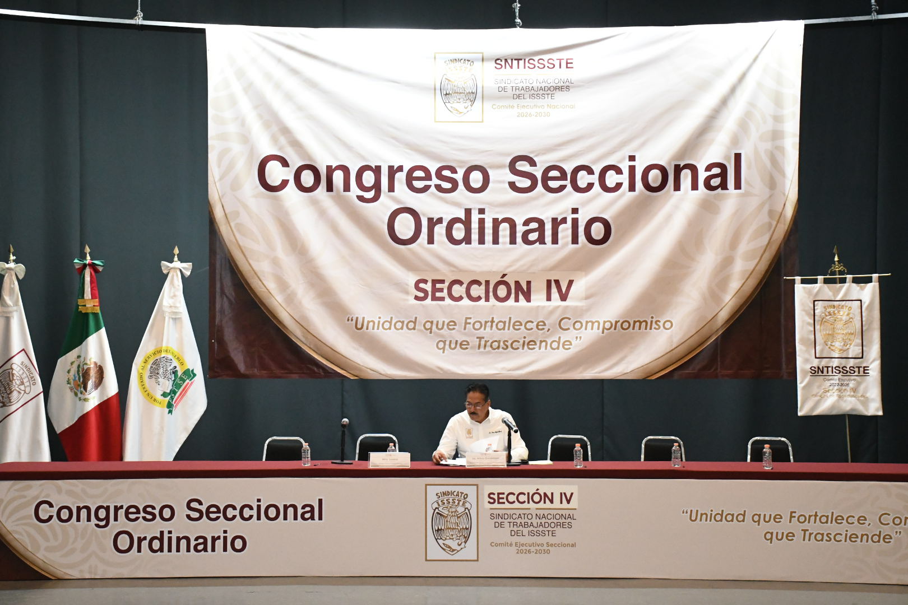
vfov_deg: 21.6
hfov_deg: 31.9
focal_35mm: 63
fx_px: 1589
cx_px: 454
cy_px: 302
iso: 6400
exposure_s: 1/125
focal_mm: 42
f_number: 5.6
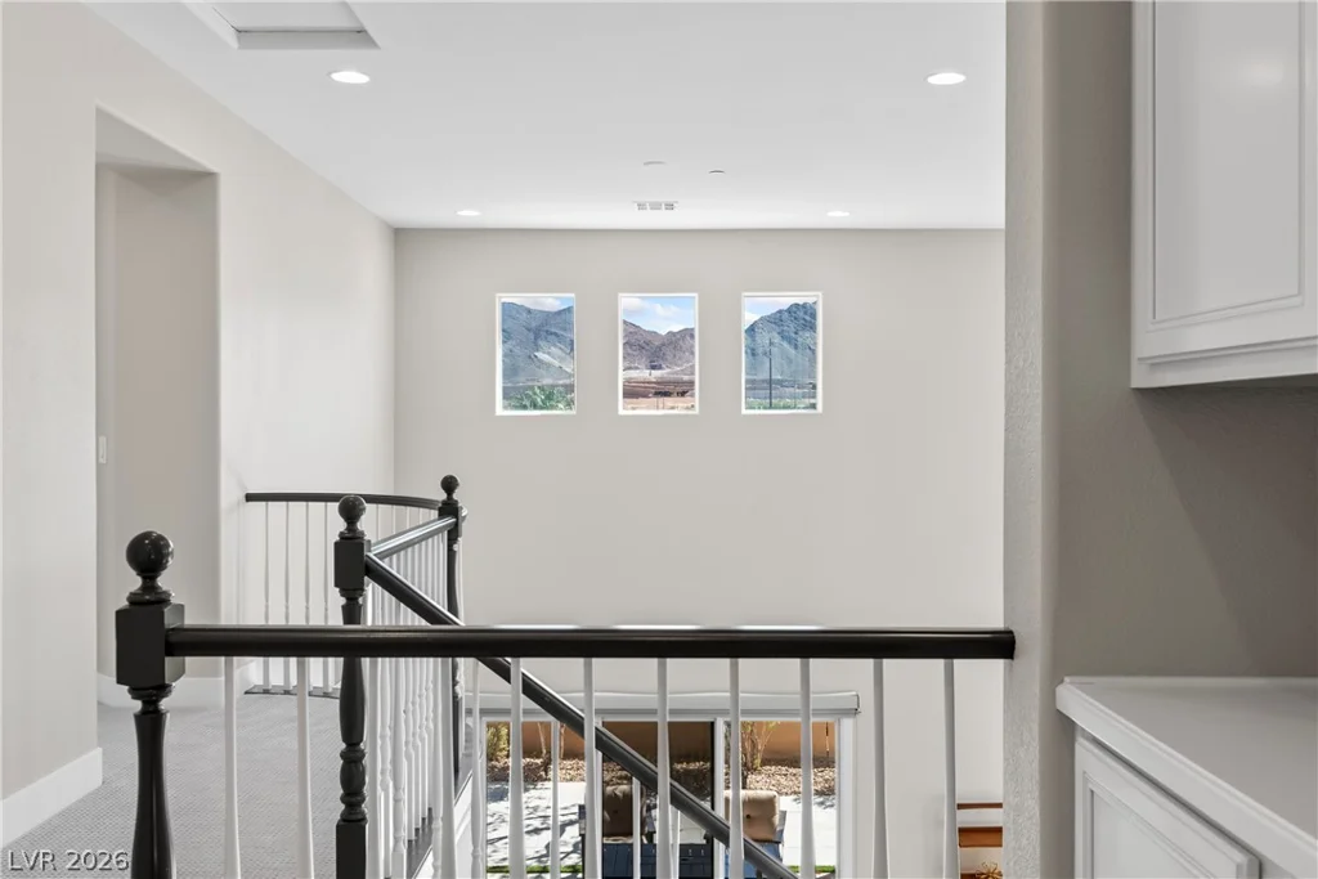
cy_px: 440
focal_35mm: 33
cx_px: 659
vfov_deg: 40.0
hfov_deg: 57.2
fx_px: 1208
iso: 400
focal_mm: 22
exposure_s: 1/13
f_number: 8
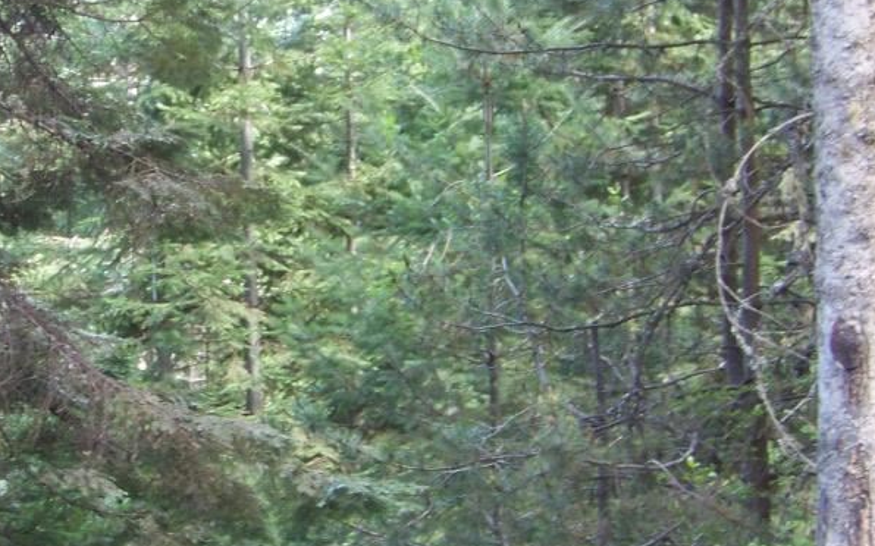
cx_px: 128
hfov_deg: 24.7
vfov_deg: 15.9
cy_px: 298
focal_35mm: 82
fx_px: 1955
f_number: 2.8
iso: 64
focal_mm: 5.85
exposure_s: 1/30
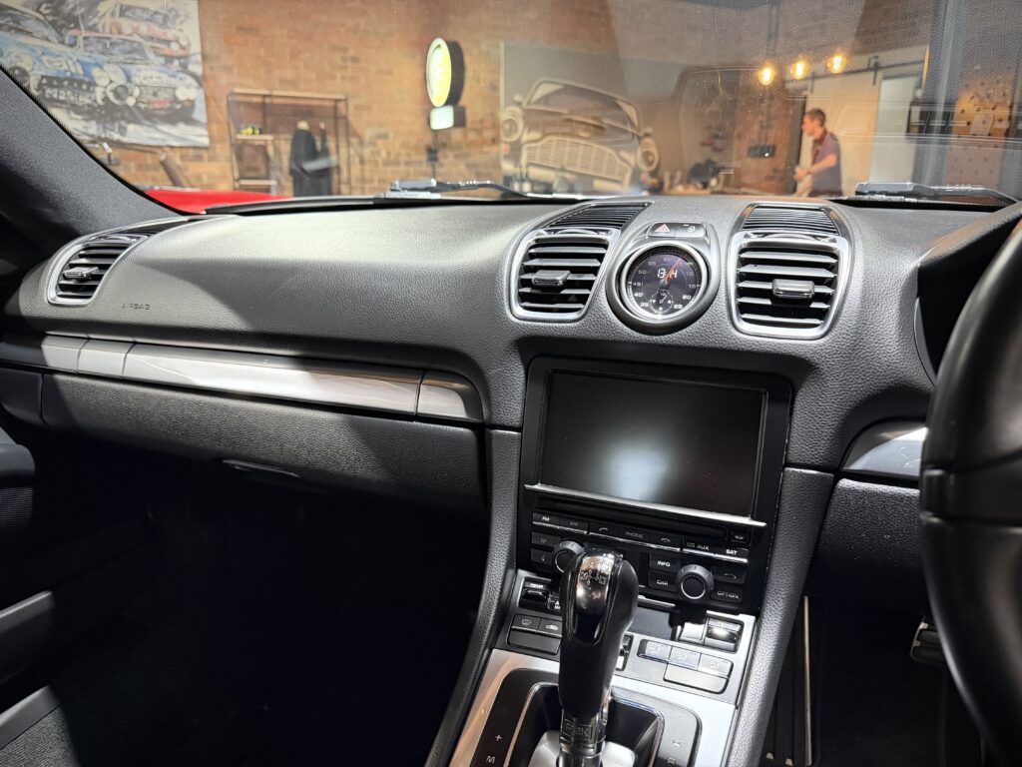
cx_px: 511
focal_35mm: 24
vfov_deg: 56.8
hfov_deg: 71.6
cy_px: 384
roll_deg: -0.6
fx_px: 709
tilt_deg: -15.1
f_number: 1.78
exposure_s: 1/50
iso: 800
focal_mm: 6.76
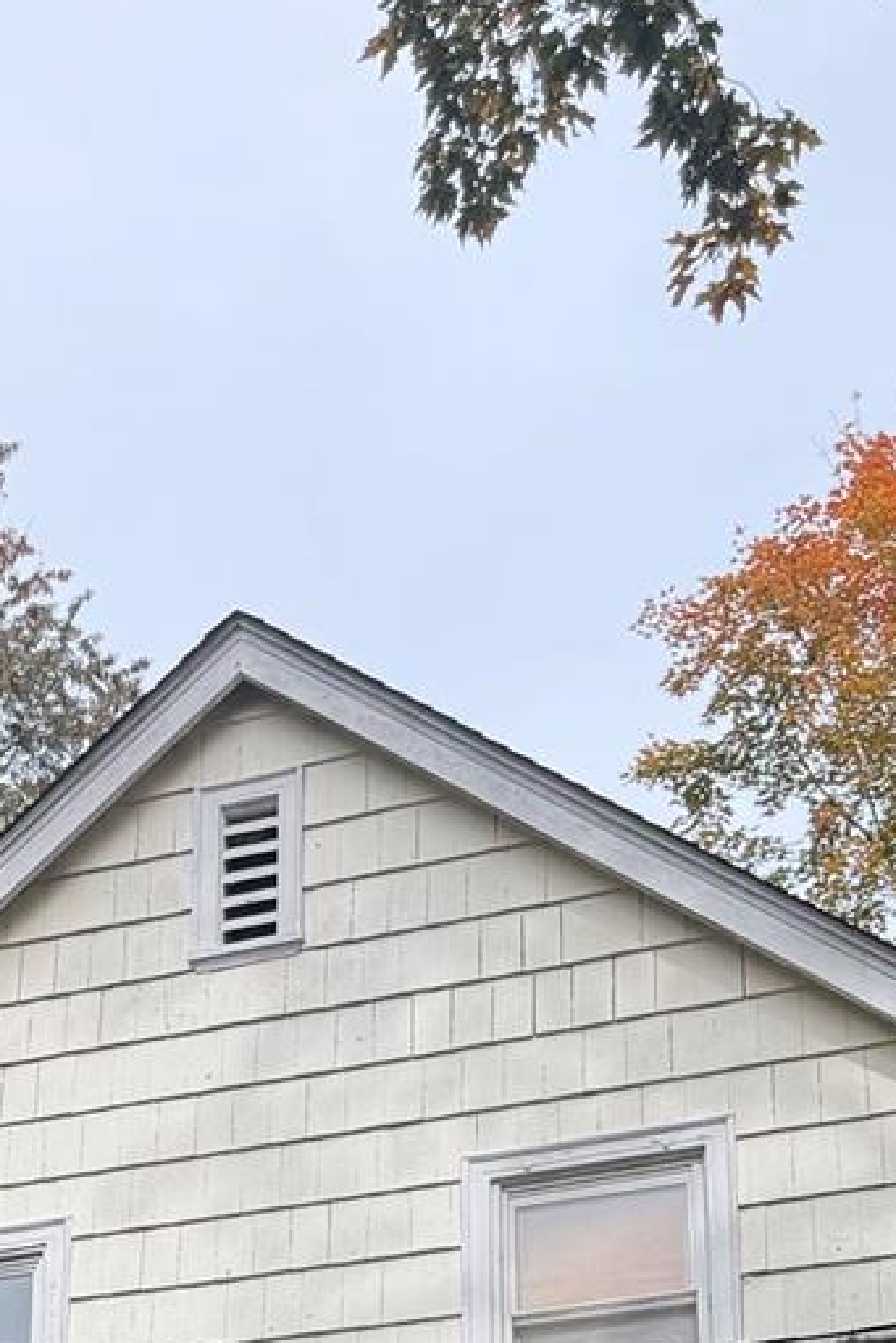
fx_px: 2798
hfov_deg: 17.7
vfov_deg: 24.3
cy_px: 1650
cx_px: -13
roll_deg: -3.4
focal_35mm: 75
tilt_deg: +17.8
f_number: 1.78
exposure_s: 1/3021
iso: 80
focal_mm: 6.76
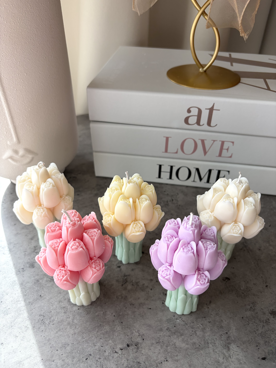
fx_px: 276
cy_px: 184
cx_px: 138
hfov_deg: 53.1
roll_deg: -0.9
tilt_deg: -39.2
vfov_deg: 67.3
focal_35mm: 26
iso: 40
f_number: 1.6
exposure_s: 1/277
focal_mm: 5.96
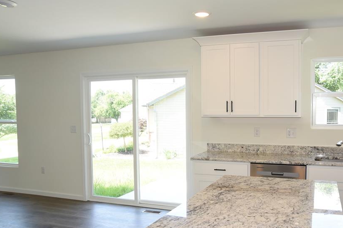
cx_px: 203
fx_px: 333
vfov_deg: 37.8
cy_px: 128
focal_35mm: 35
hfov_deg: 54.1
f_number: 8
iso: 2000
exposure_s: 1/250
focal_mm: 28
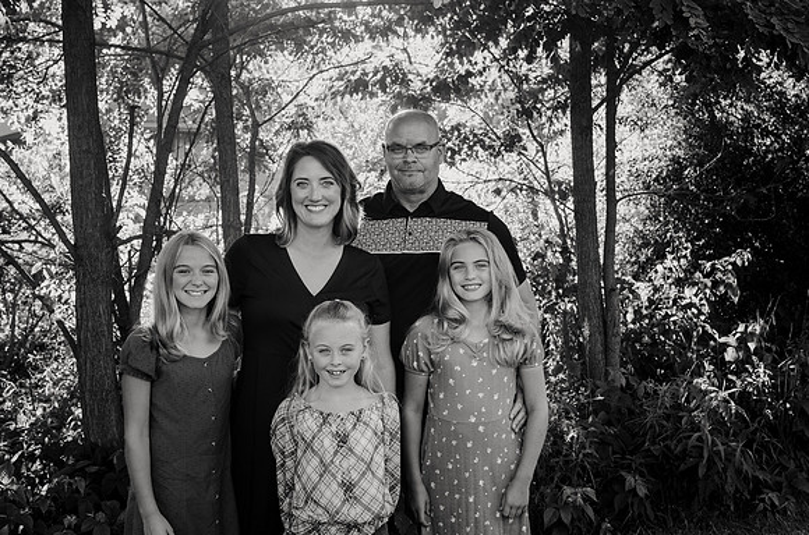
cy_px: 268
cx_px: 404
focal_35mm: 52
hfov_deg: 37.9
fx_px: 1177
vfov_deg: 25.6
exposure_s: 1/125
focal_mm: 35
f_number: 5.6
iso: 400
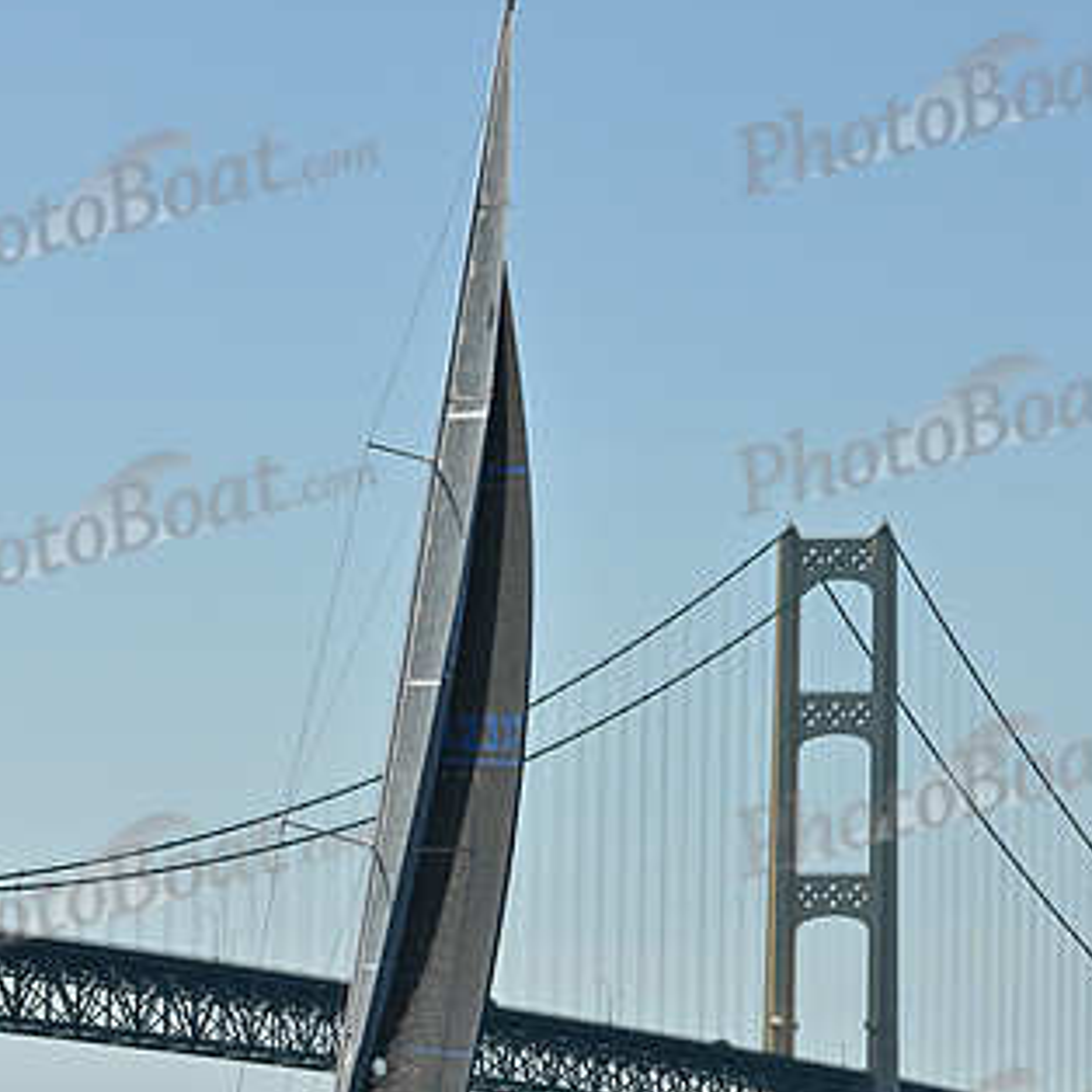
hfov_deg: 8.6
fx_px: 7281
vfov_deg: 8.6
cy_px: 657
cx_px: 558
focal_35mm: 204
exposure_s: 1/1000
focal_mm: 130
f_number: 13
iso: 320
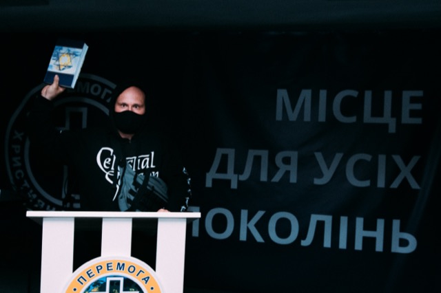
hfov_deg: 57.2
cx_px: 220
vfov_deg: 39.9
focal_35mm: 33
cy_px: 146
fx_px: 404
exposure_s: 1/320
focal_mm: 22
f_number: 4
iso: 1250
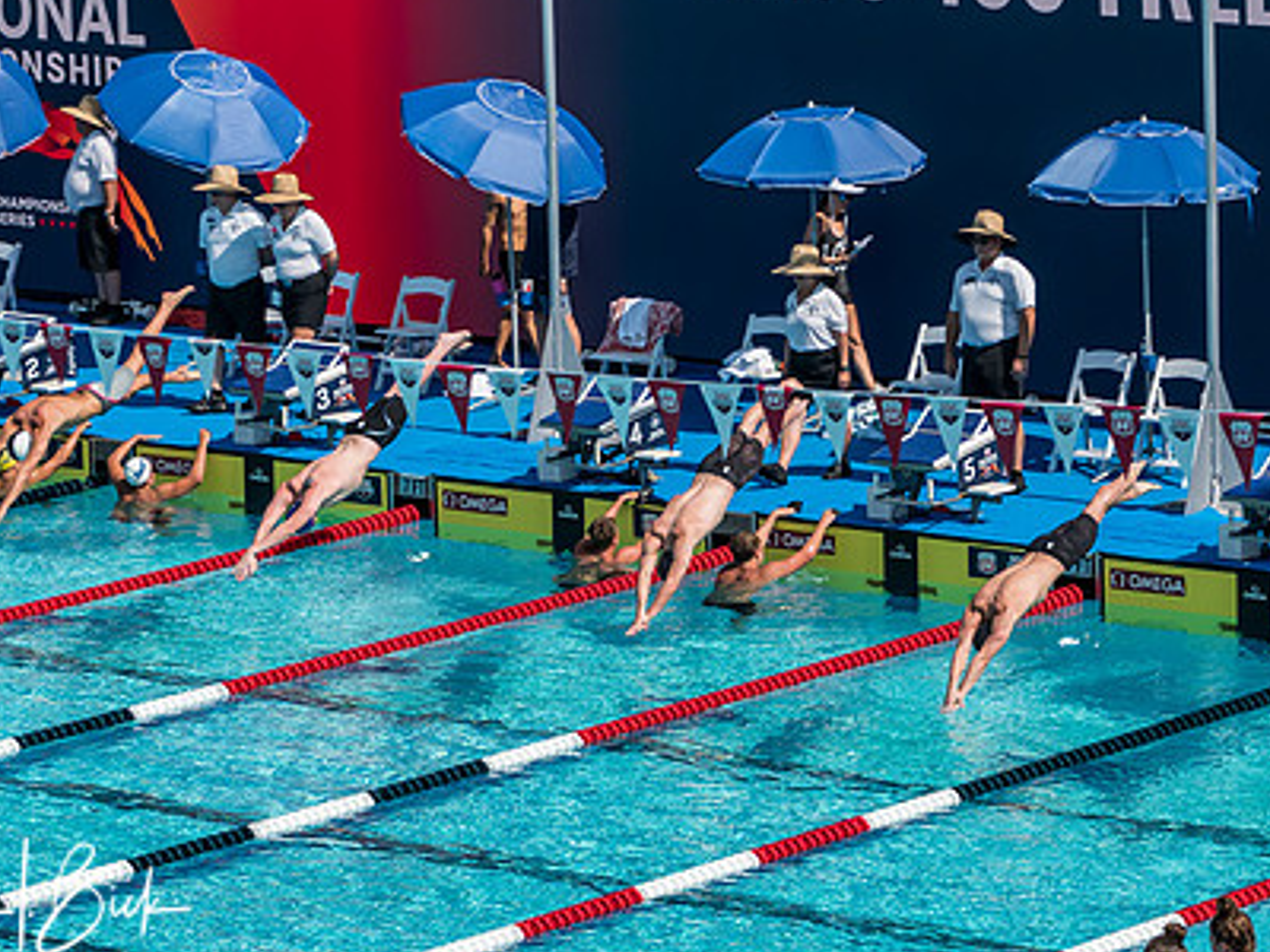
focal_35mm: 203
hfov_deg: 9.7
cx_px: 660
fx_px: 7448
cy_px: 389
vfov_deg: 7.3
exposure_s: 1/1000
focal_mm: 70
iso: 250
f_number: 7.1
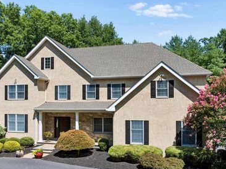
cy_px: 103
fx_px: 215
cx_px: 110
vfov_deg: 42.7
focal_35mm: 33
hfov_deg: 55.3
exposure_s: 1/15
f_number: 9
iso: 100
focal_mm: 12.3
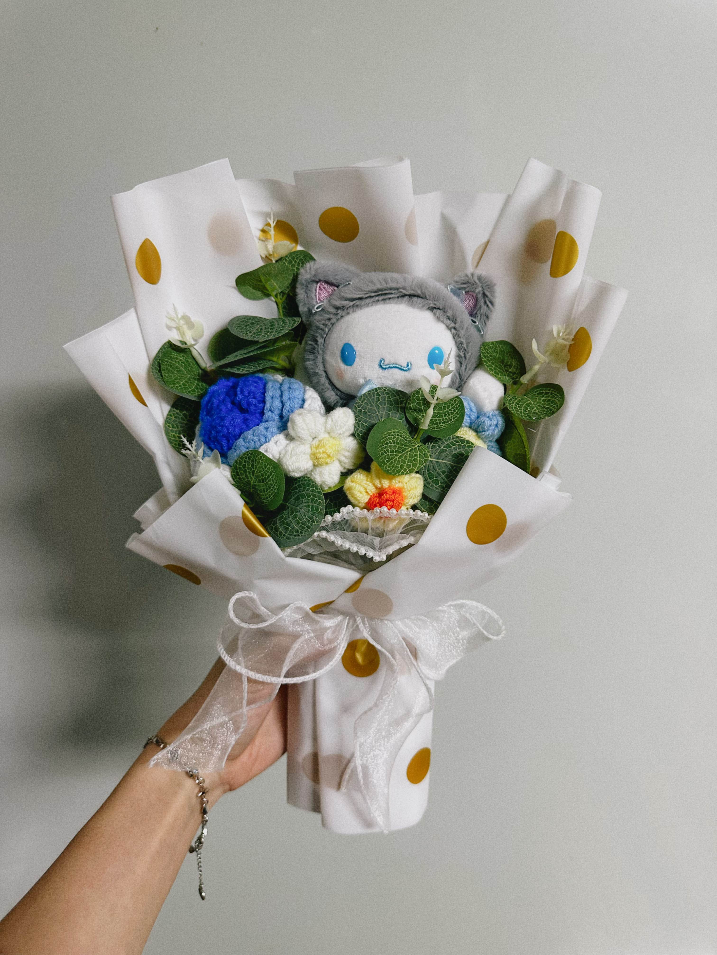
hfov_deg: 56.8
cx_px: 358
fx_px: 663
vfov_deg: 71.6
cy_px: 478
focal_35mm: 24
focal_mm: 6.86
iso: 200
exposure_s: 1/100
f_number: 1.78
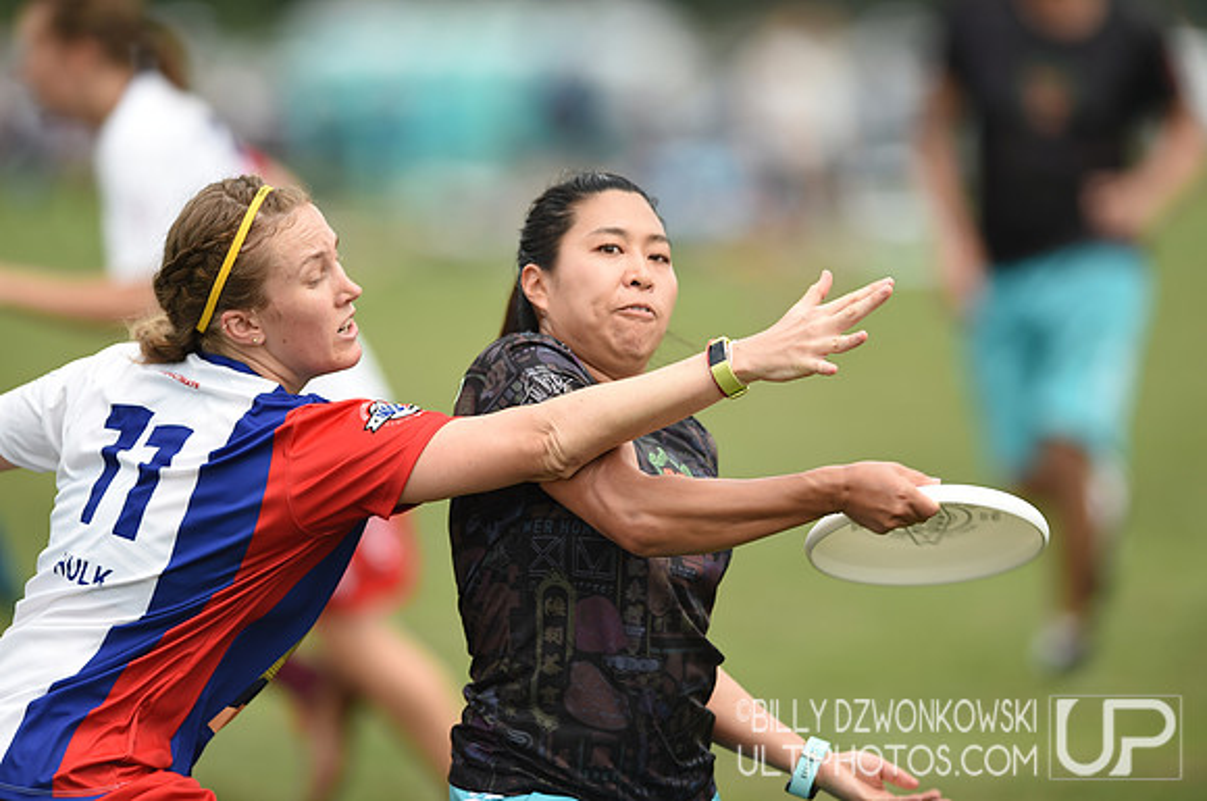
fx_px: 13392
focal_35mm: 400
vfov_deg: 3.4
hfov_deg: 5.2
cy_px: 400
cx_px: 604
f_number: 2.8
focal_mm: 400
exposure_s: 1/1000
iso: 100
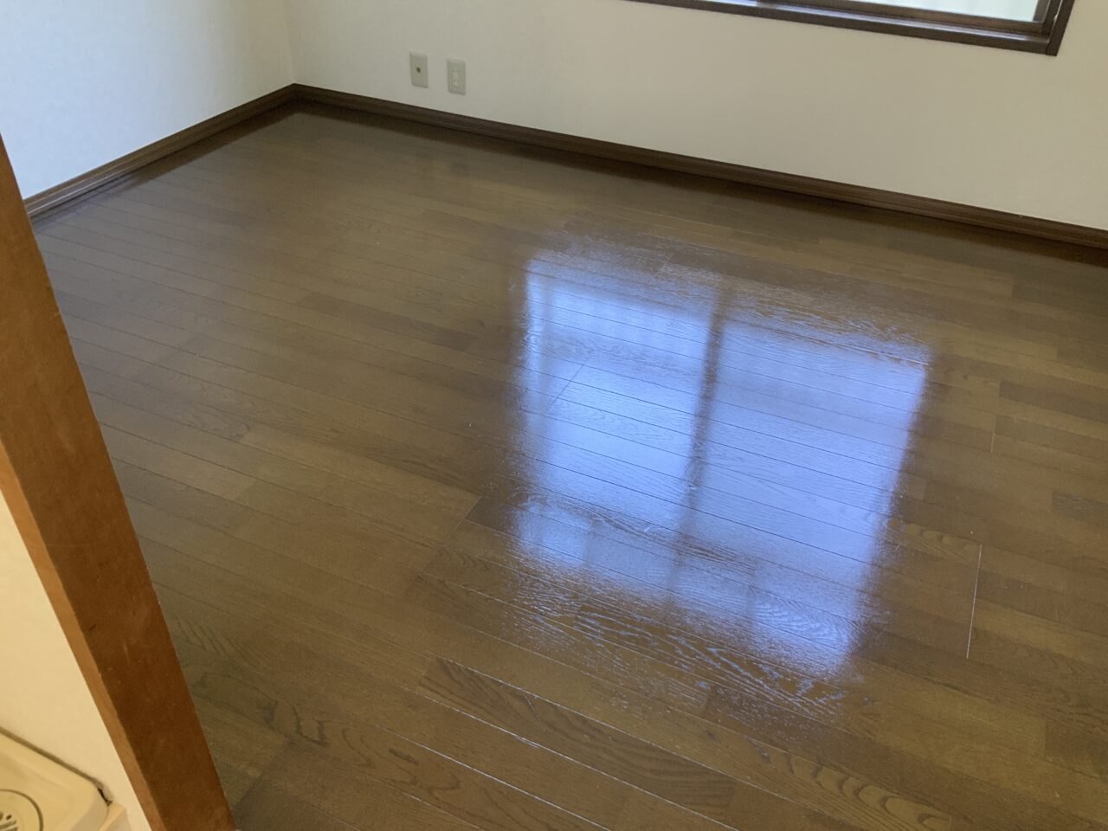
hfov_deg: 61.7
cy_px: 416
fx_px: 928
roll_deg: -1.7
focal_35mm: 29
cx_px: 554
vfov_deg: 48.2
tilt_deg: -36.6
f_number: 1.8
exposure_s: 1/50
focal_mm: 3
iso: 64
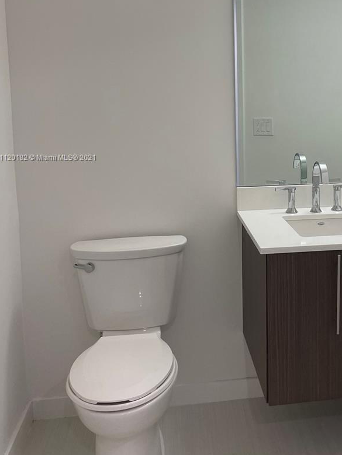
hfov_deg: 35.3
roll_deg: +1.0
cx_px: 252
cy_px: 158
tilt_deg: -5.7
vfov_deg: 46.2
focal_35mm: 40
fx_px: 527
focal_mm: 4.2
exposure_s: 1/120
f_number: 1.6
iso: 100
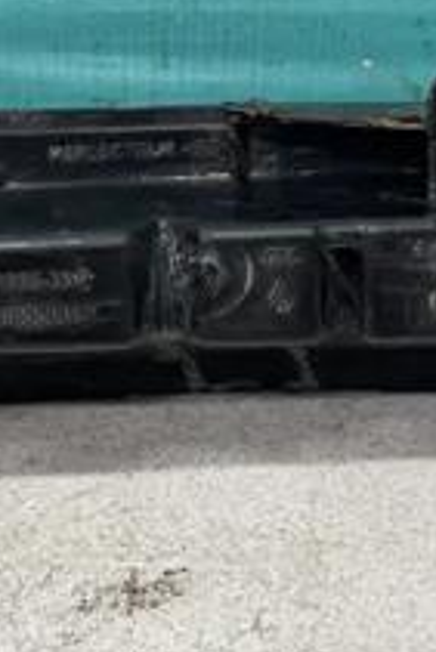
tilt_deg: -27.0
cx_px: 145
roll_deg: +0.5
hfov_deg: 16.6
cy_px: 77
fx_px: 1487
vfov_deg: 24.1
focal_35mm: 82
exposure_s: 1/50
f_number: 1.6
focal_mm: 4.2
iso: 64
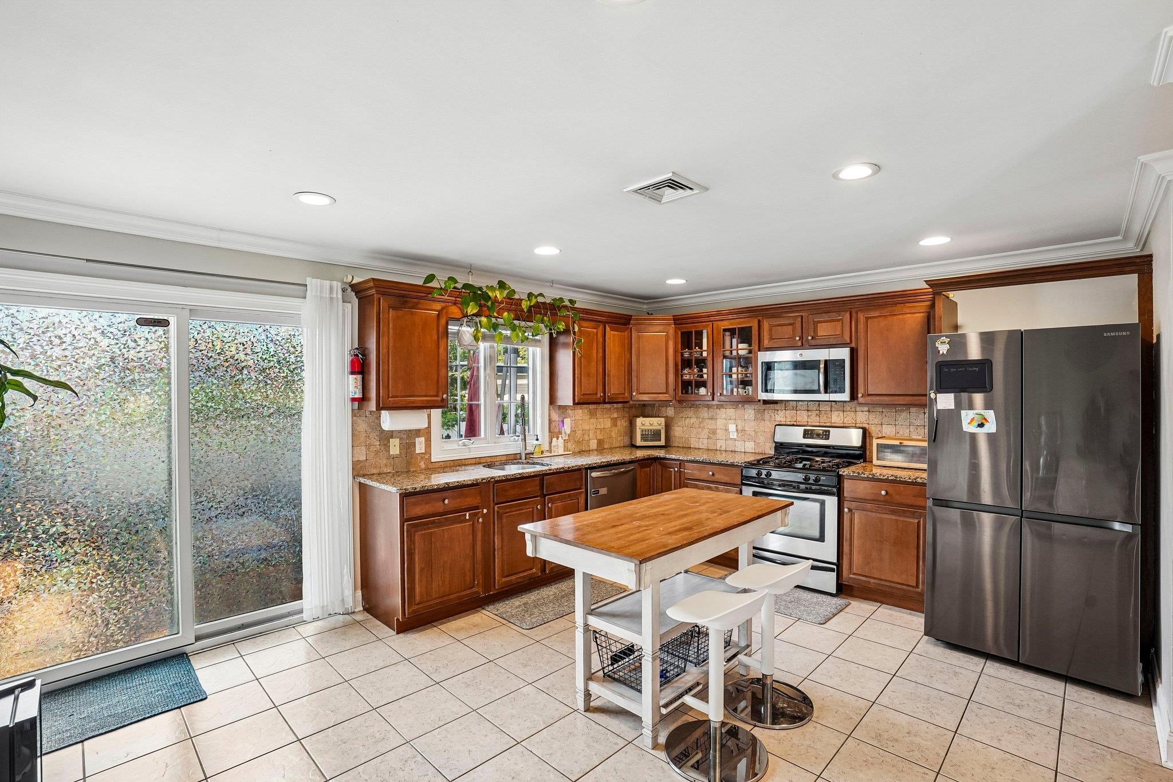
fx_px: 521
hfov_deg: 96.7
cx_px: 586
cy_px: 391
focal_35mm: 16
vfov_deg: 73.7
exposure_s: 1/25
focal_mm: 16
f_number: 8
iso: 400
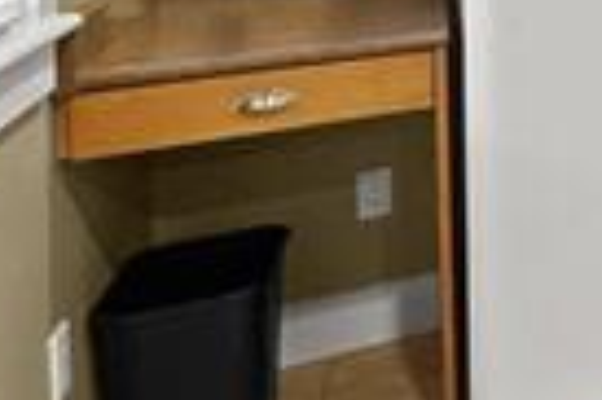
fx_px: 935
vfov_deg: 21.0
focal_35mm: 56
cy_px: -171
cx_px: 1129
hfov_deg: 21.0
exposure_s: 1/5
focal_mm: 12
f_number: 11
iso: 6400
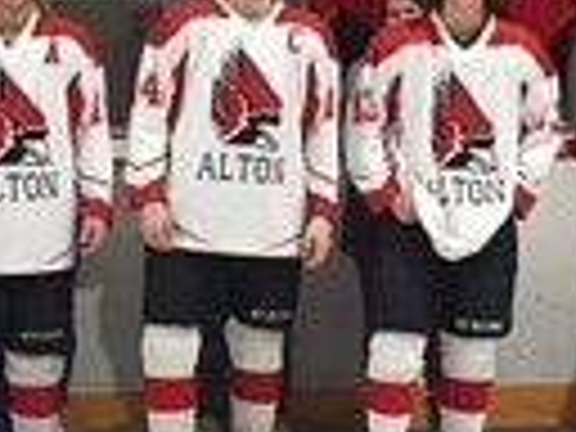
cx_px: 122
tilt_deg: -4.3
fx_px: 2263
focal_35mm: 136
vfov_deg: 10.9
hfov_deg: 14.4
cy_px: 189
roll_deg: +2.4
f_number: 2.2
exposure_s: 1/30
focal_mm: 4.15
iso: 50
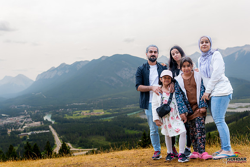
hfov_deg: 54.4
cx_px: 125
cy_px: 84
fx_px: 243
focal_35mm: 35
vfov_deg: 37.9
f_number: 2.8
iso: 200
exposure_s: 1/1600
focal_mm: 35
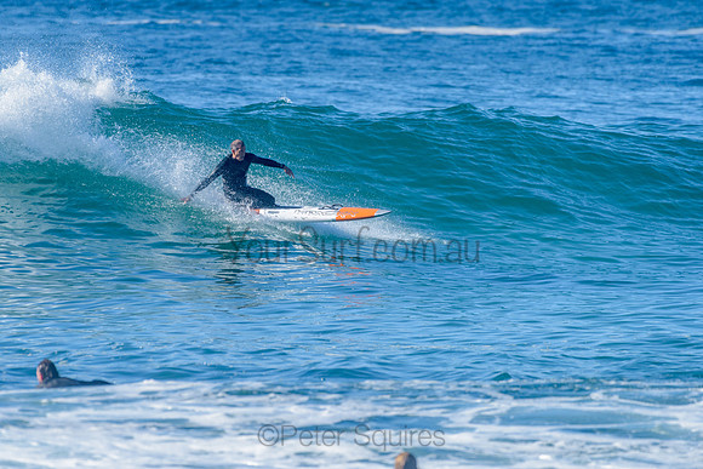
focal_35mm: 613
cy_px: 196
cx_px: 311
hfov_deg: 3.4
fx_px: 11969
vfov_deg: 2.2
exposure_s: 1/2000
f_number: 5.6
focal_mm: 500
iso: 220
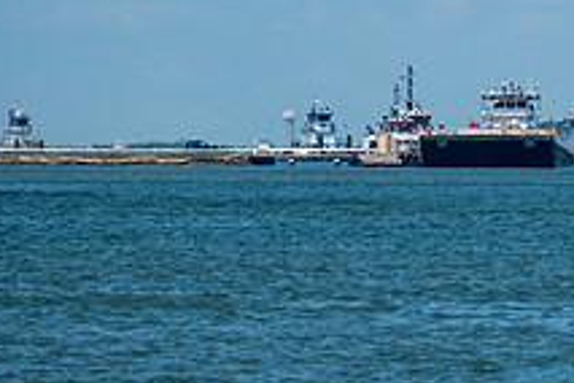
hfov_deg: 2.5
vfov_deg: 1.6
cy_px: 147
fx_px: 13376
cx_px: 741
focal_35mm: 839
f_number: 5.6
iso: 200
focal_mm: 200
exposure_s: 1/1700
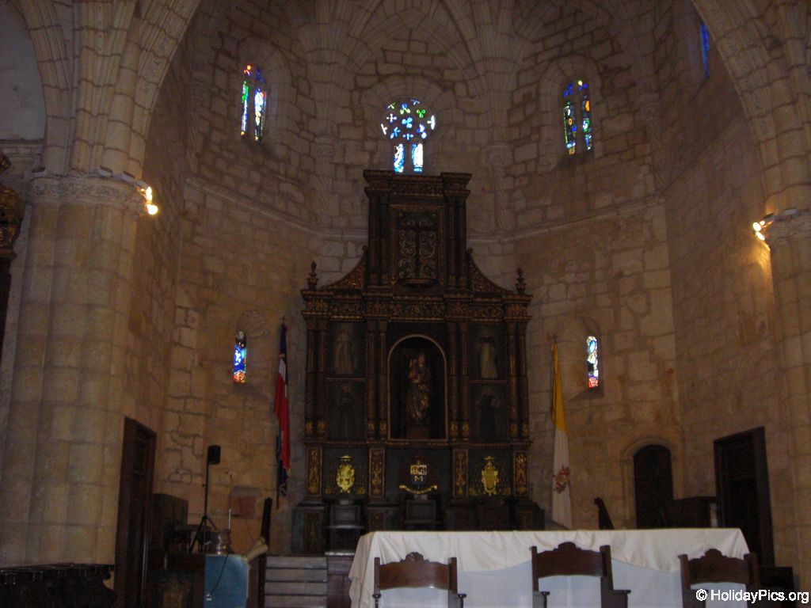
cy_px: 304
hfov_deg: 49.0
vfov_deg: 37.7
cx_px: 406
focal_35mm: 38
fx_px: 890
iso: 200
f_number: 2.7
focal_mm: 6.2
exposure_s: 1/60
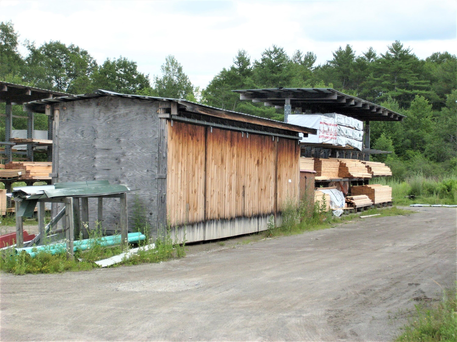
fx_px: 951
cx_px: 228
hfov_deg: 27.0
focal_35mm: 72
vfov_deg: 20.4
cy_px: 171
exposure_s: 1/500
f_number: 3.9
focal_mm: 12
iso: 80
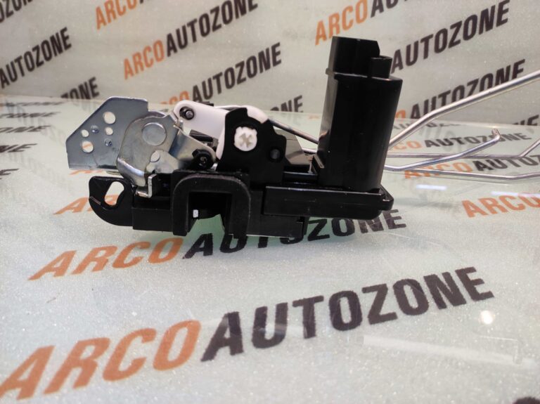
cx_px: 270
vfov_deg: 74.7
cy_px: 202
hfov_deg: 91.1
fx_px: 265
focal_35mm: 17
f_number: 1.79
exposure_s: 1/50
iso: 298
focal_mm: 4.74
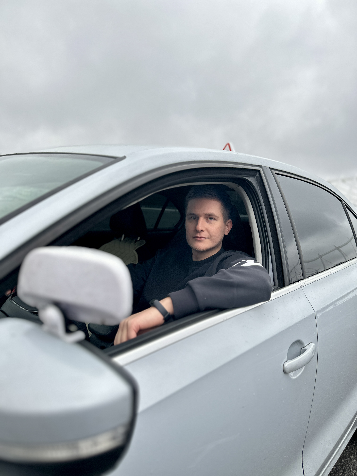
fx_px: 330
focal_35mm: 24
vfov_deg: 71.6
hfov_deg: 56.8
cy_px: 238
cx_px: 178
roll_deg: -3.5
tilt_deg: -5.4
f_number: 1.78
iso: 200
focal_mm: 6.86
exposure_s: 1/121
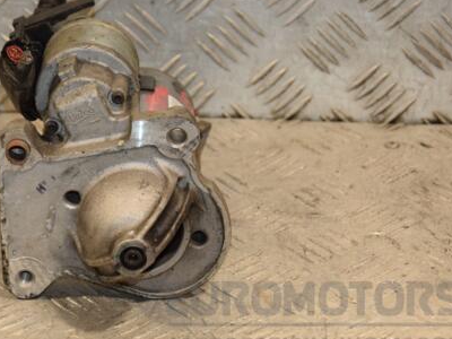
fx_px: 2259
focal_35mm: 173
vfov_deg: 8.6
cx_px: 145
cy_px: 148
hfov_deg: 11.4
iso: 800
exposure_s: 1/200
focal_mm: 80
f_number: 5.3
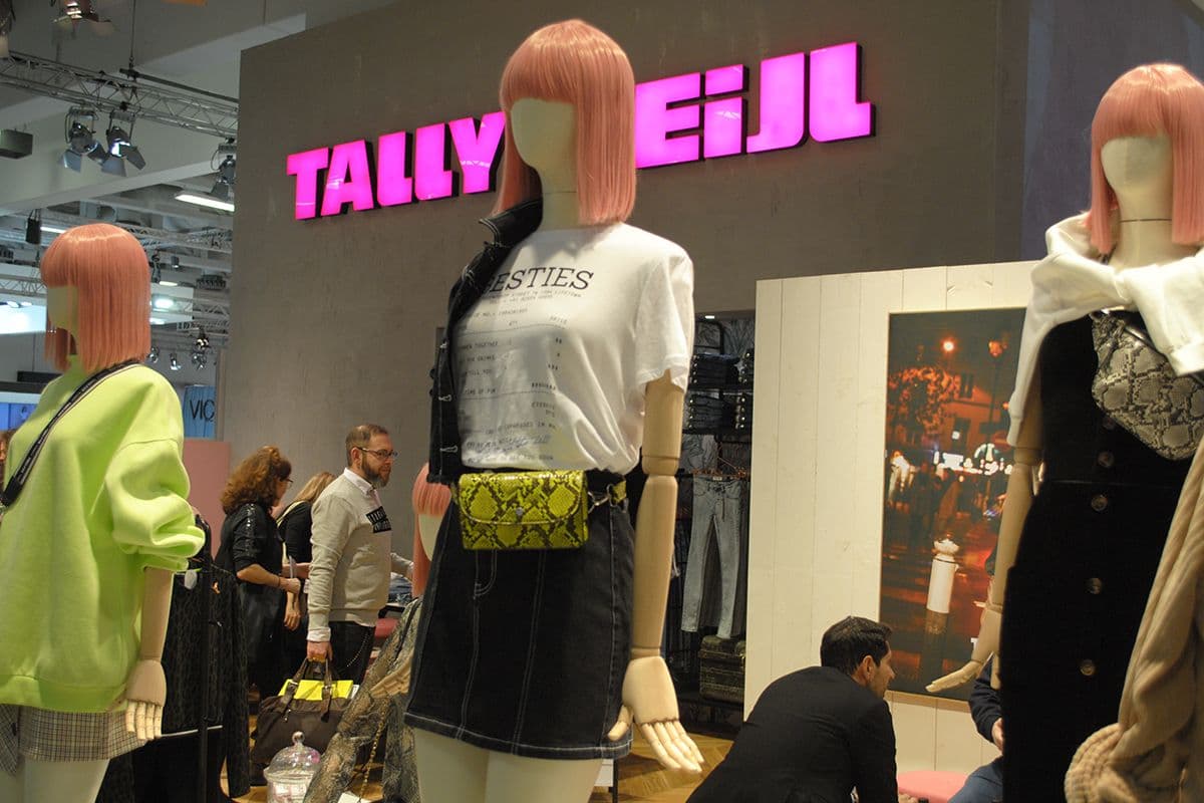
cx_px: 602
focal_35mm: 39
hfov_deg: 49.6
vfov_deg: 34.2
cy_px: 402
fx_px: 1304
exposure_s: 1/80
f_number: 4.2
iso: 400
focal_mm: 26
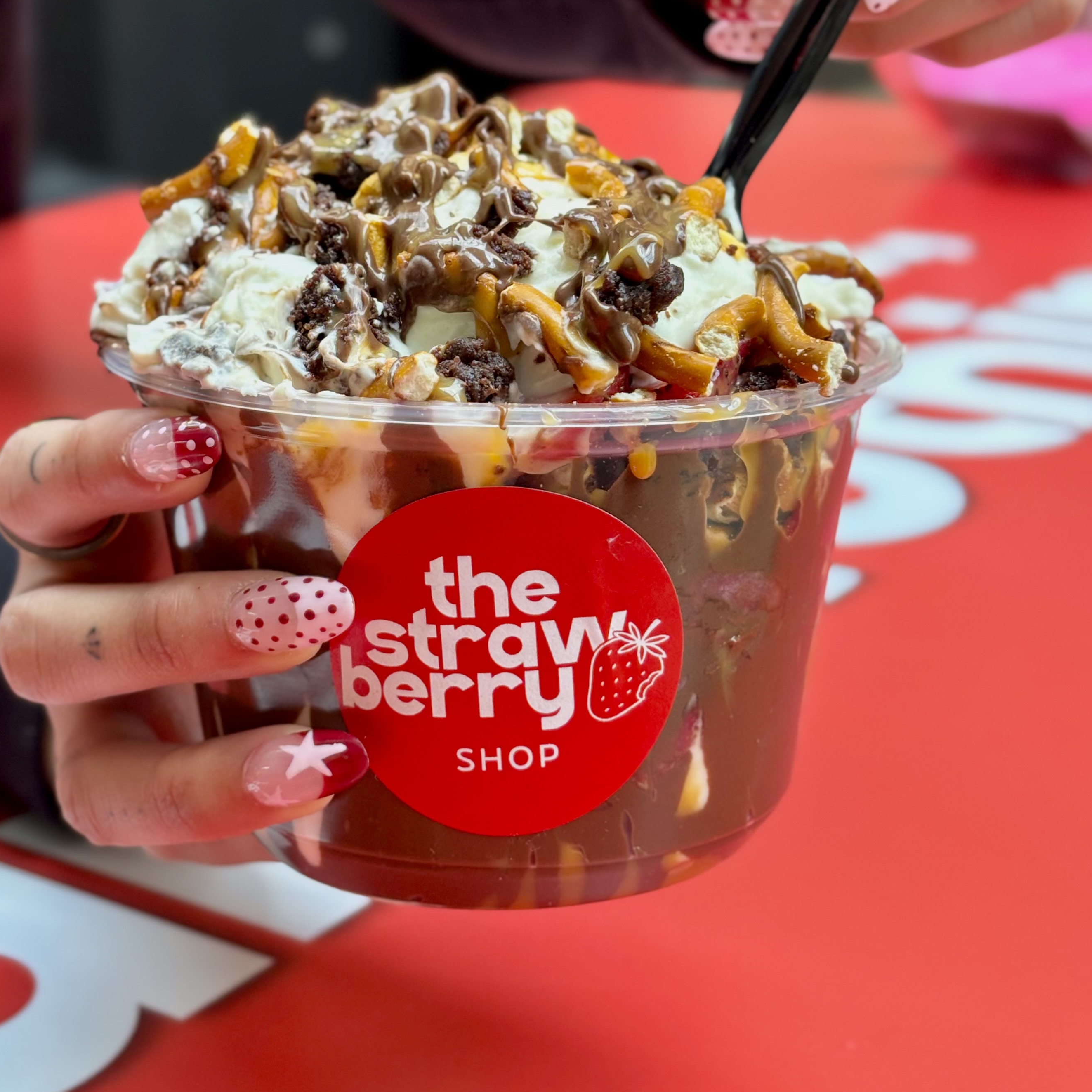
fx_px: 2498
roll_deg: +1.7
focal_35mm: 70
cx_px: 476
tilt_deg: -16.9
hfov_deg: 24.6
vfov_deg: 24.6
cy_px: 464
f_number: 1.6
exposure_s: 1/60
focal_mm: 5.96
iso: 64
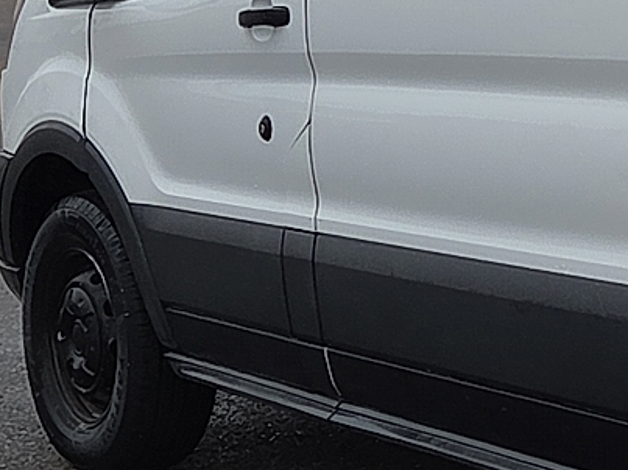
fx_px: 2811
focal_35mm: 155
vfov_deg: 9.5
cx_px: 1117
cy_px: 87
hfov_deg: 11.8
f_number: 1.8
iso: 76
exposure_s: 1/1000
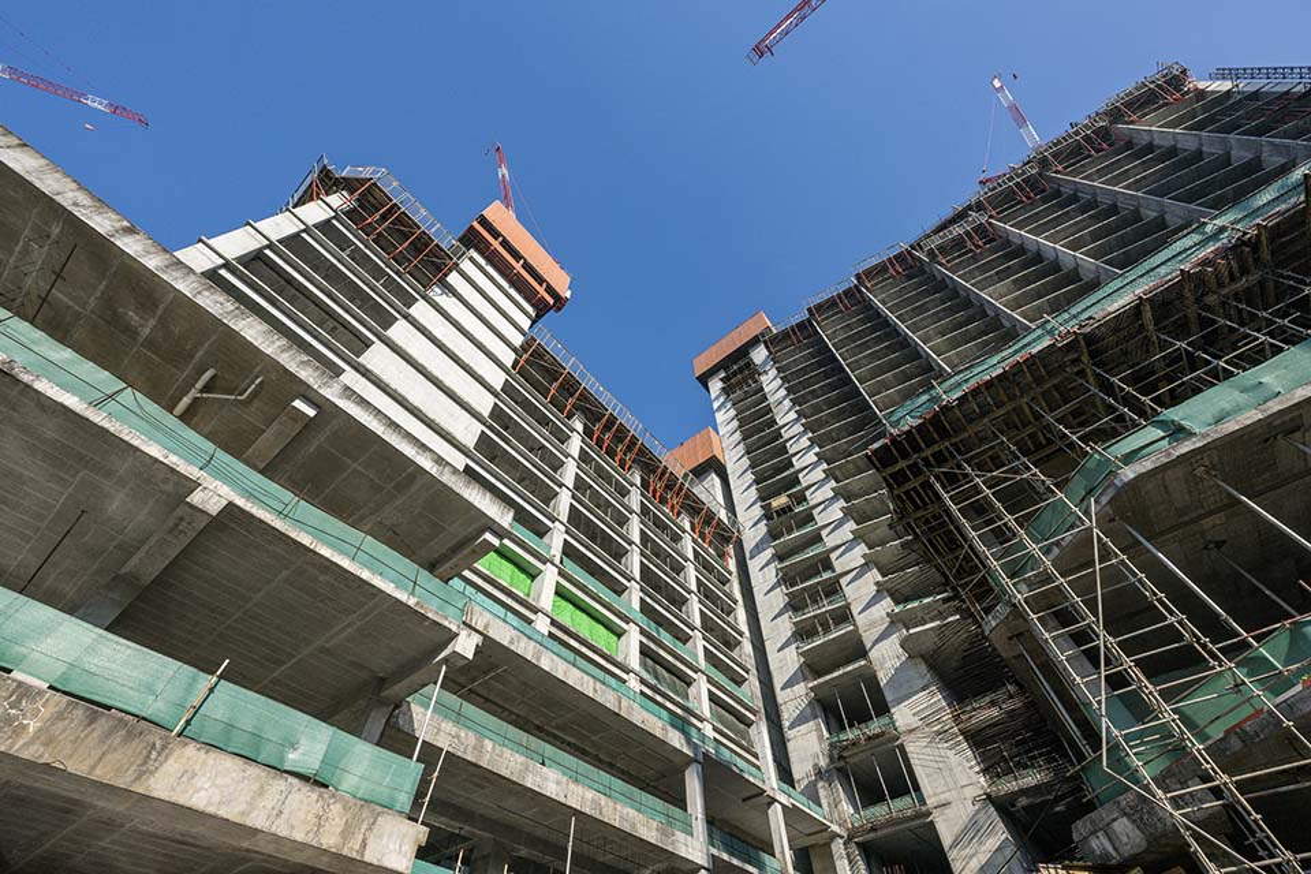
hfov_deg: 104.3
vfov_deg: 81.2
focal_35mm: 14
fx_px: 510
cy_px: 437
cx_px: 656
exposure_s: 1/640
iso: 360
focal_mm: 14
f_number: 10
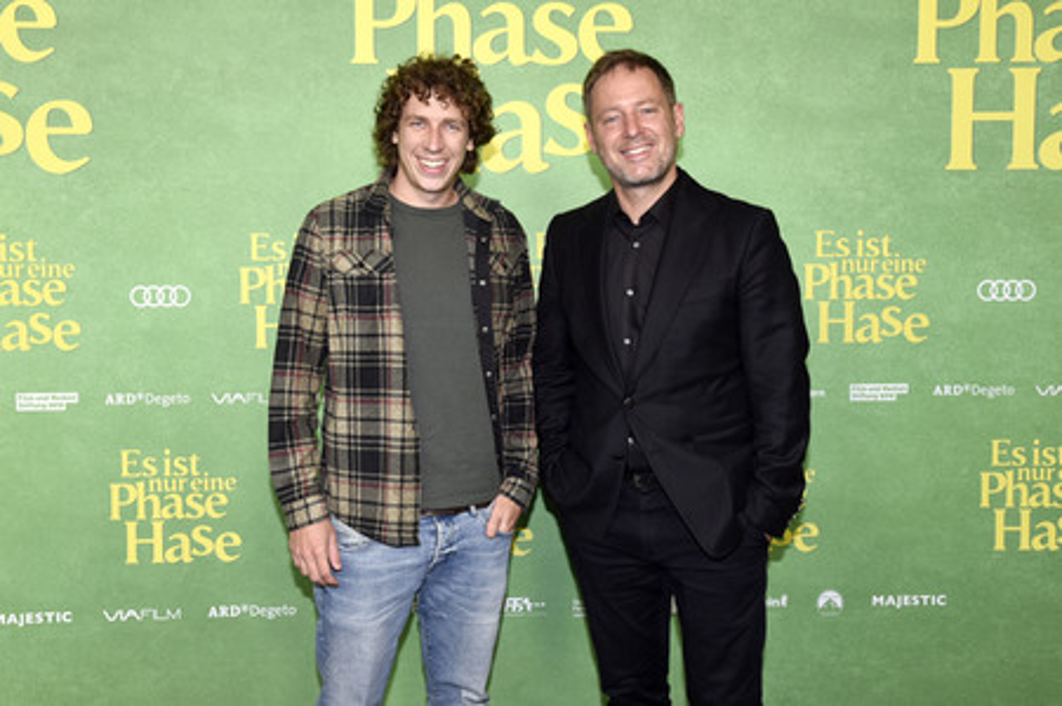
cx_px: 531
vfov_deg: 37.8
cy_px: 353
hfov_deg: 54.5
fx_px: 1032
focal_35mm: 35
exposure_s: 1/125
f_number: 6.3
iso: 500
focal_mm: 35
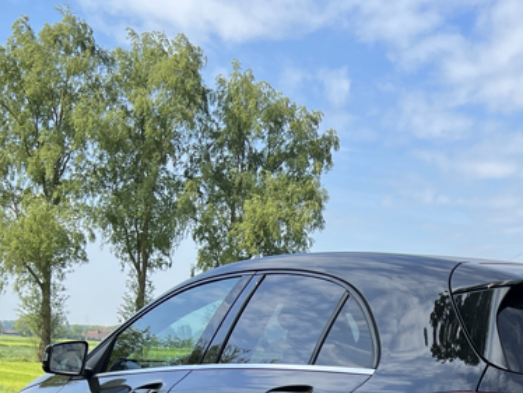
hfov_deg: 26.5
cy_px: 473
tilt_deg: -5.6
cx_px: 501
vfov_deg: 19.8
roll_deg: -2.3
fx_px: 1058
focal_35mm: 70
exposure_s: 1/2841
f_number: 1.5
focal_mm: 5.7
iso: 50
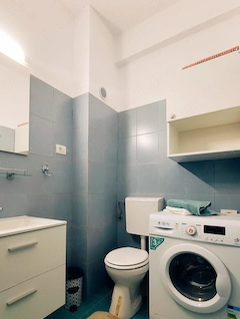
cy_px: 183
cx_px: 108
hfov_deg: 65.8
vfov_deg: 81.2
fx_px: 185
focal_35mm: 20
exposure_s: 1/33.3
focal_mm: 1.67
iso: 176
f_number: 2.2
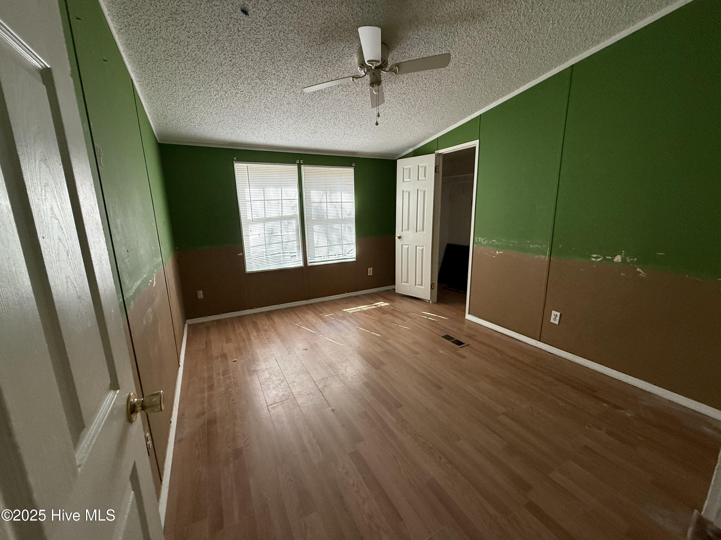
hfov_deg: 102.1
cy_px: 270
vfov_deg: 85.7
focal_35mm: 14
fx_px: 292
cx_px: 360
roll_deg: +0.2
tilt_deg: -11.3
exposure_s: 1/99
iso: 250
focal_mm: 2.22
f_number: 2.2
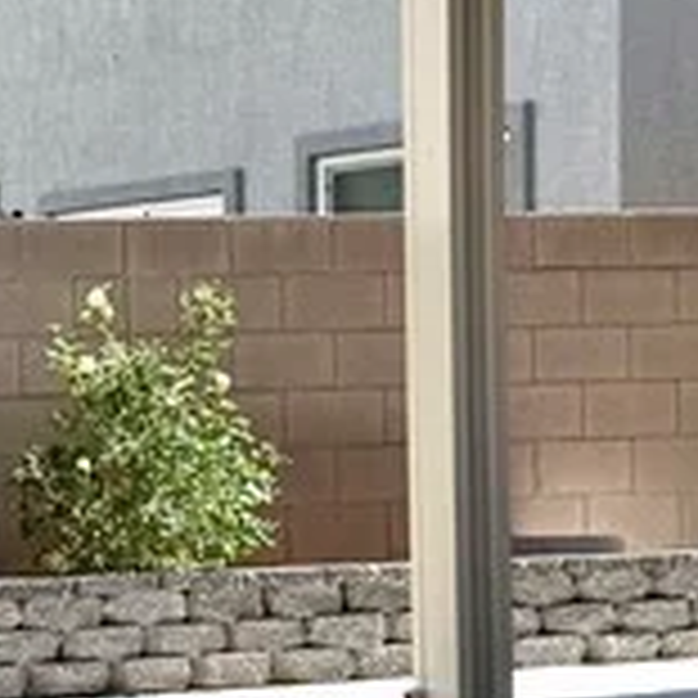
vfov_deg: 12.5
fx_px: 3194
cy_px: 450
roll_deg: +1.9
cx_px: -482
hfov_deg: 11.7
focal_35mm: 140
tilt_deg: -1.0
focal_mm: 6.76
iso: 80
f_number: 1.78
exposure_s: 1/4975
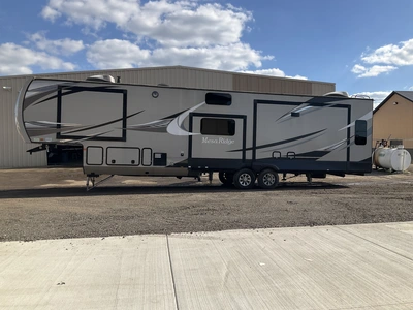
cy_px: 155
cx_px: 206
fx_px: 346
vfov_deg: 48.2
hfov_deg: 61.7
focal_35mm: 29
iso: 25
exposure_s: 1/2427
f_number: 1.8
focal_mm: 3
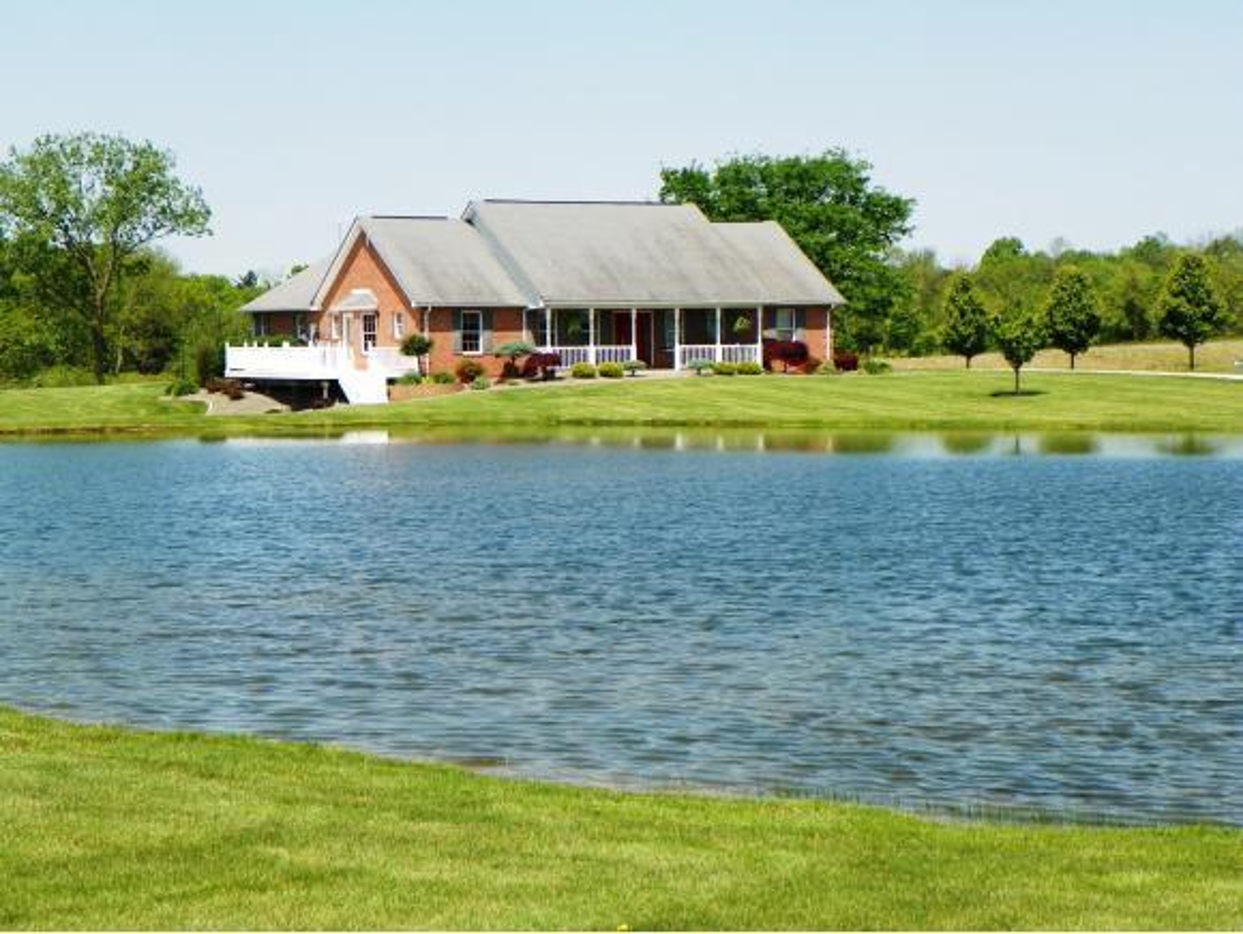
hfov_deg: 24.4
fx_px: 2875
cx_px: 622
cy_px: 467
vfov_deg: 18.5
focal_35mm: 80
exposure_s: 1/400
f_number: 4.5
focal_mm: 14.2
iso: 64
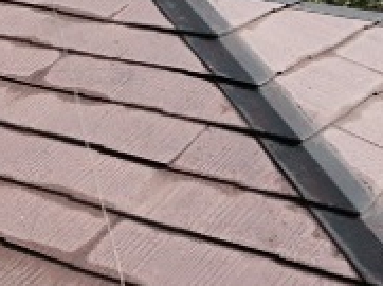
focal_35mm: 114
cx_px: -103
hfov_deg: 16.4
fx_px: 1259
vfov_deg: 12.9
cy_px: 81
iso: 50
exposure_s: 1/1323
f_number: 2.4
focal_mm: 4.12
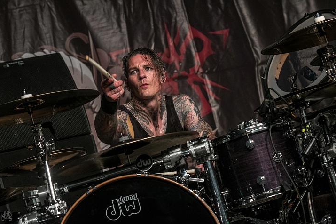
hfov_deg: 15.1
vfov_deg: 10.1
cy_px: 112
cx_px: 167
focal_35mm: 136
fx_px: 1269
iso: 2000
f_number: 5.6
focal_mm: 90
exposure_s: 1/100
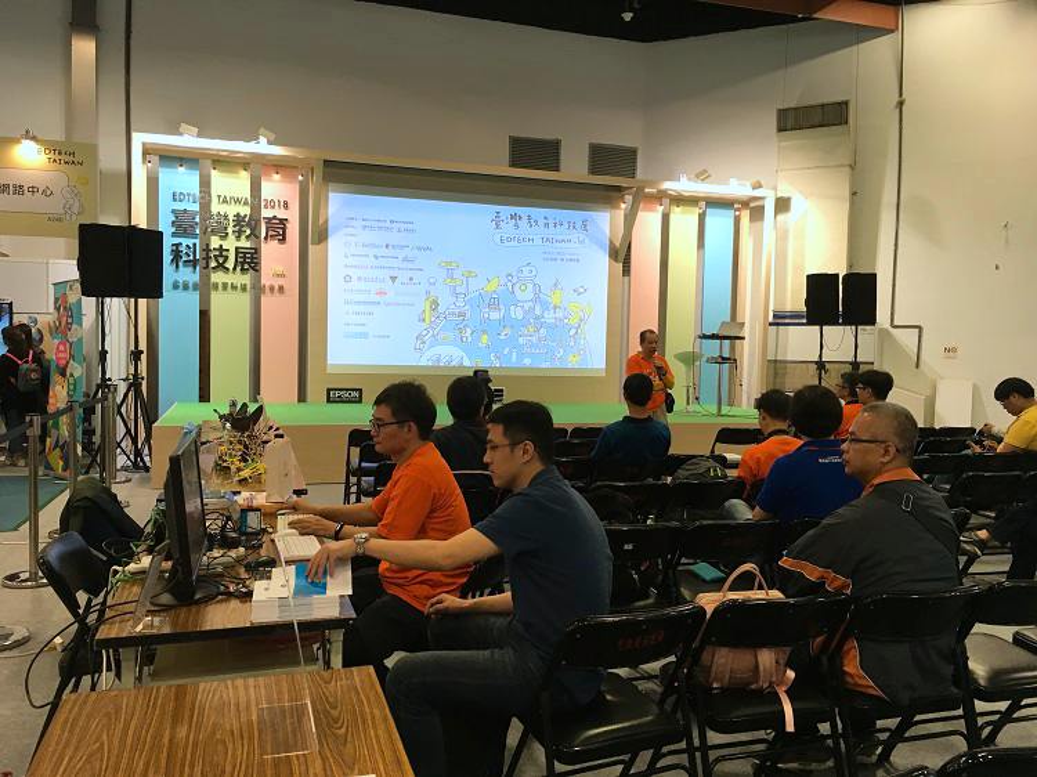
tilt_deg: -2.2
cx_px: 518
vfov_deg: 48.2
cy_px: 388
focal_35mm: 29
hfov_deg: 61.7
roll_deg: -1.7
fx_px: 868
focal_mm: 4.15
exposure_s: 1/30
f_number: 2.2
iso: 32
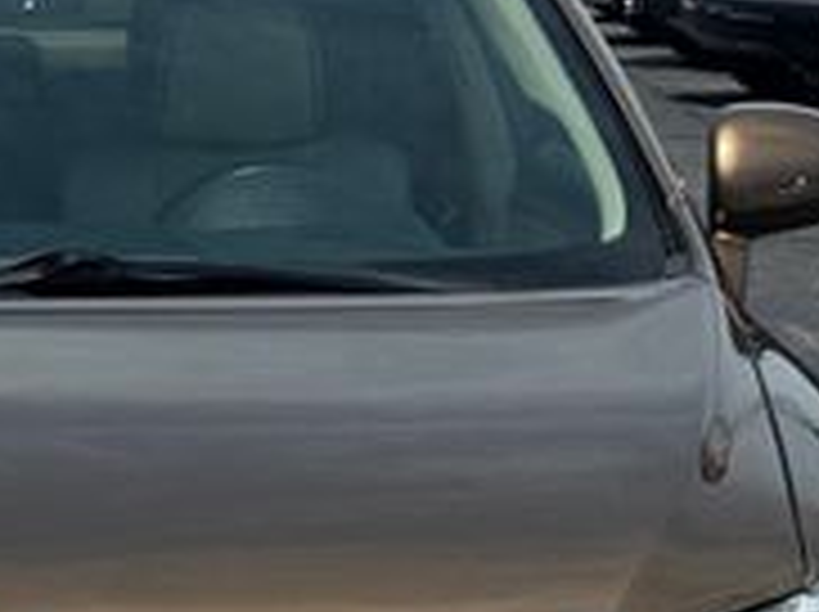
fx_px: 3993
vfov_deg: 8.7
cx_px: -90
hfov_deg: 11.5
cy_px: 734
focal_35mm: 169
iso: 64
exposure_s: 1/4975
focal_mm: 6.76
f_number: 1.78
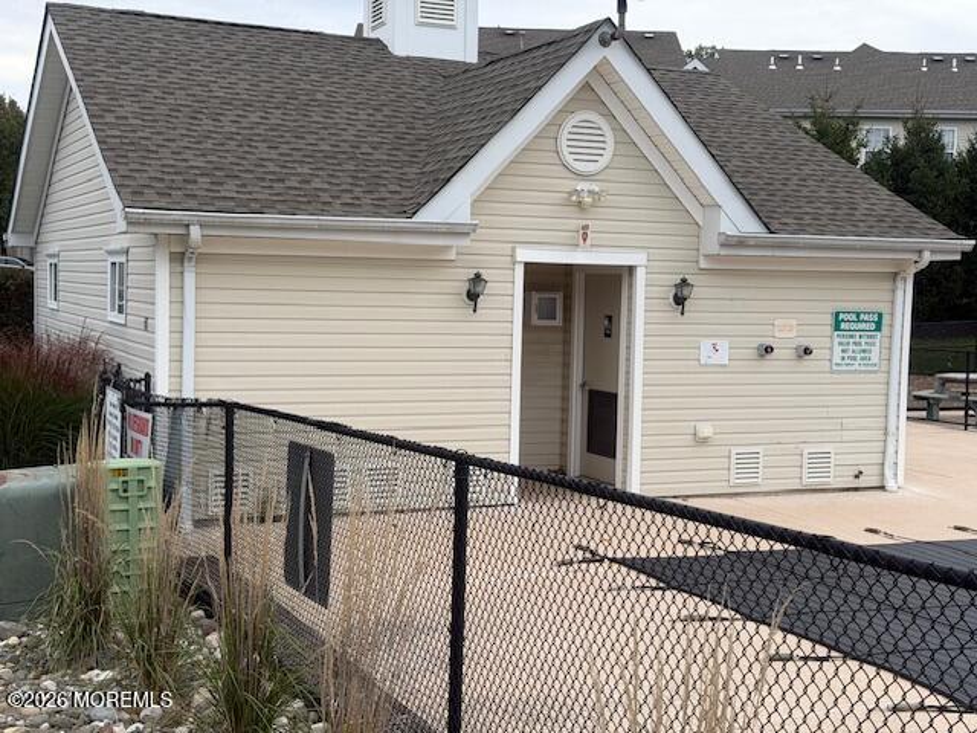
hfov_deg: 39.7
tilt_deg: -4.0
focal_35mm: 48
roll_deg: -1.5
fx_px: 1355
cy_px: 366
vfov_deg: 30.3
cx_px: 488
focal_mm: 6.76
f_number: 1.78
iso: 64
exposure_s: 1/1543
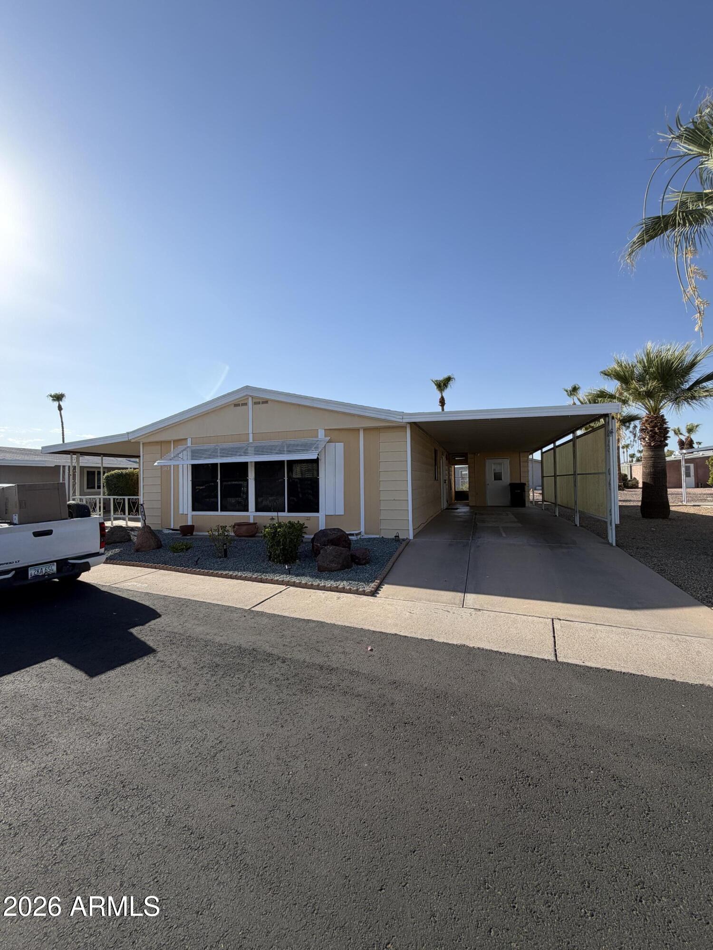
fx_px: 384
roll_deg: +2.4
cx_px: 356
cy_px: 475
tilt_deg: -0.6
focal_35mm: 14
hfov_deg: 85.7
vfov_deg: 102.1
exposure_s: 1/820
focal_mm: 2.22
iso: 20
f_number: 2.2
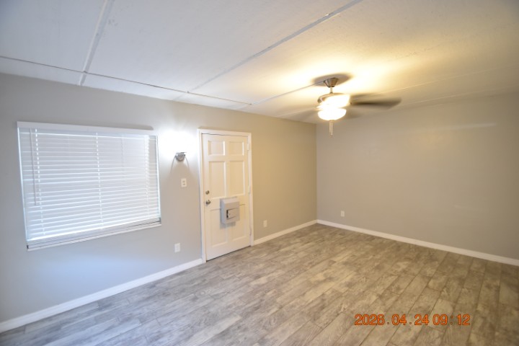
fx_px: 216
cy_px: 173
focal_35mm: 15
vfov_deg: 77.3
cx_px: 260
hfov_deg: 100.4
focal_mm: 10
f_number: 3.5
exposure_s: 1/20
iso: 800
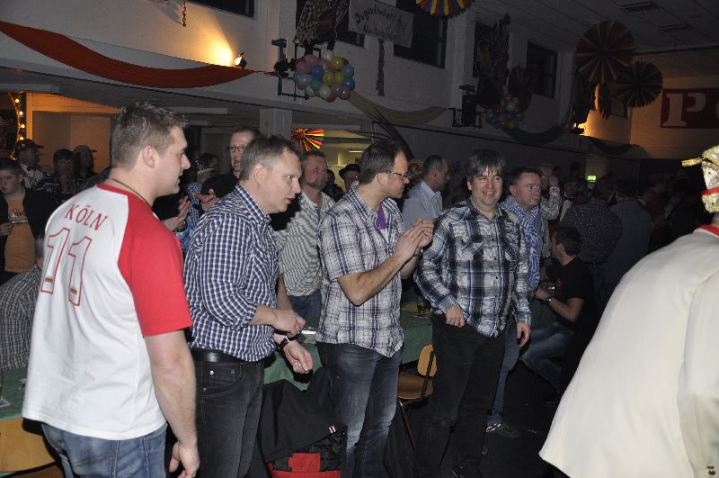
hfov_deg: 57.3
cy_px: 239
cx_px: 360
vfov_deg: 39.9
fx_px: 658
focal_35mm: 33
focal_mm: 22
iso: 400
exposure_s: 1/60
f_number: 5
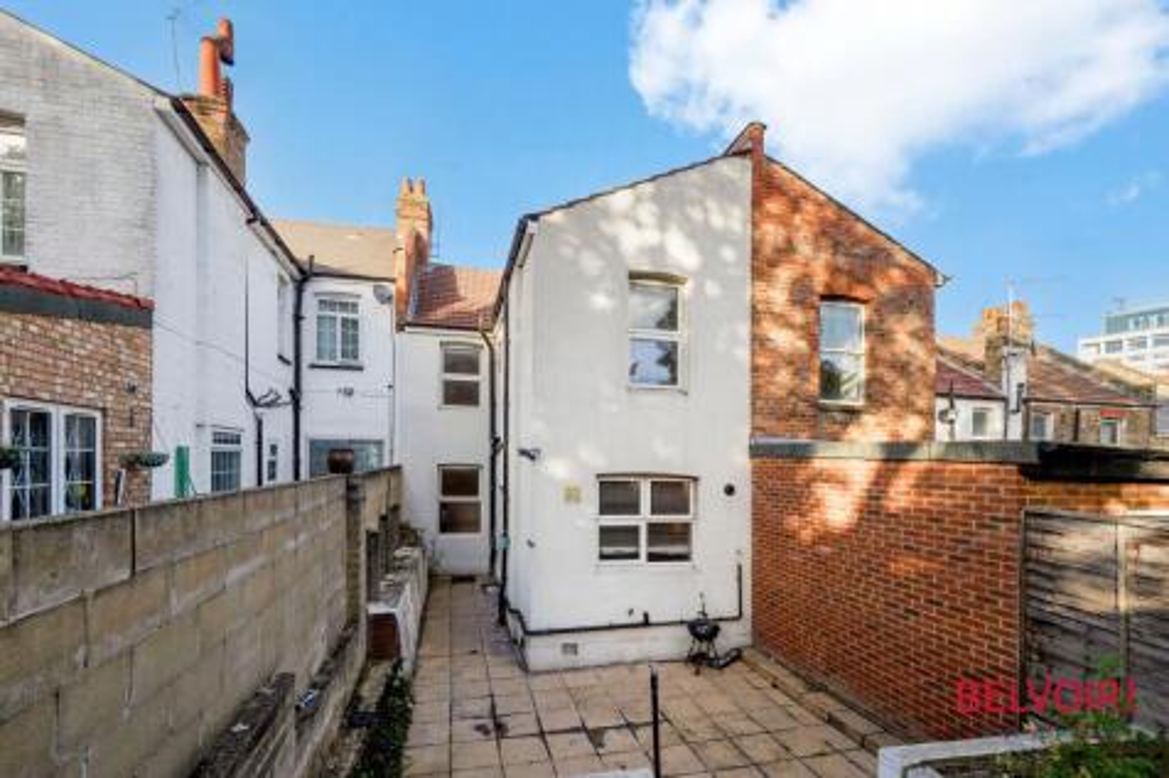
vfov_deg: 81.2
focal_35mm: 14
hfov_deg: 104.3
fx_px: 454
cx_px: 584
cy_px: 389
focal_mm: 14
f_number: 11
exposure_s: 1/125
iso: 500
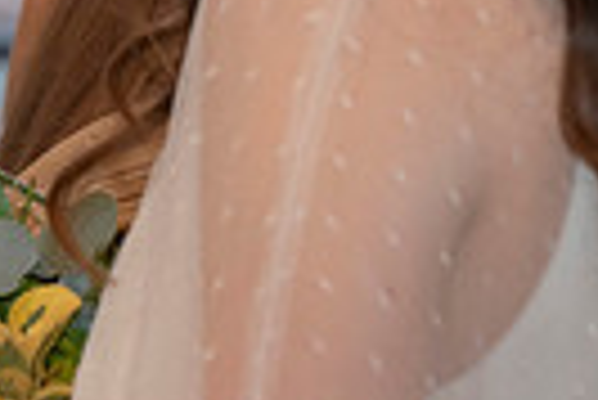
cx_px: -522
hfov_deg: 3.8
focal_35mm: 533
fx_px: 8863
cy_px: -389
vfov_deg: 2.6
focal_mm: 122
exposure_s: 1/125
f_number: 5
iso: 800
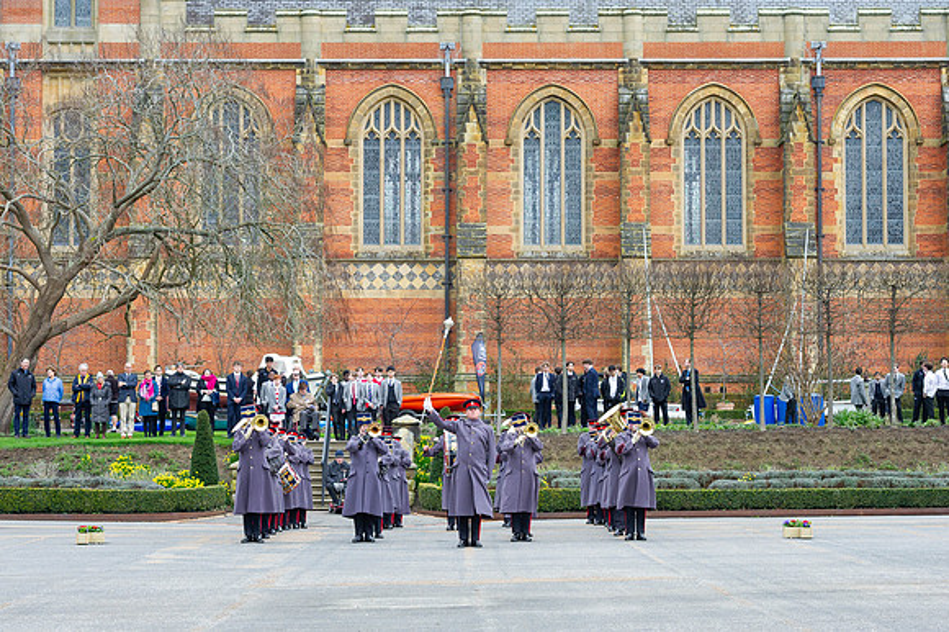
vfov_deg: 15.7
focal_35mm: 87
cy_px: 316
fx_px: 2294
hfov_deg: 23.4
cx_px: 474
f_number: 6.3
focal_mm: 85
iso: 720
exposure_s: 1/250
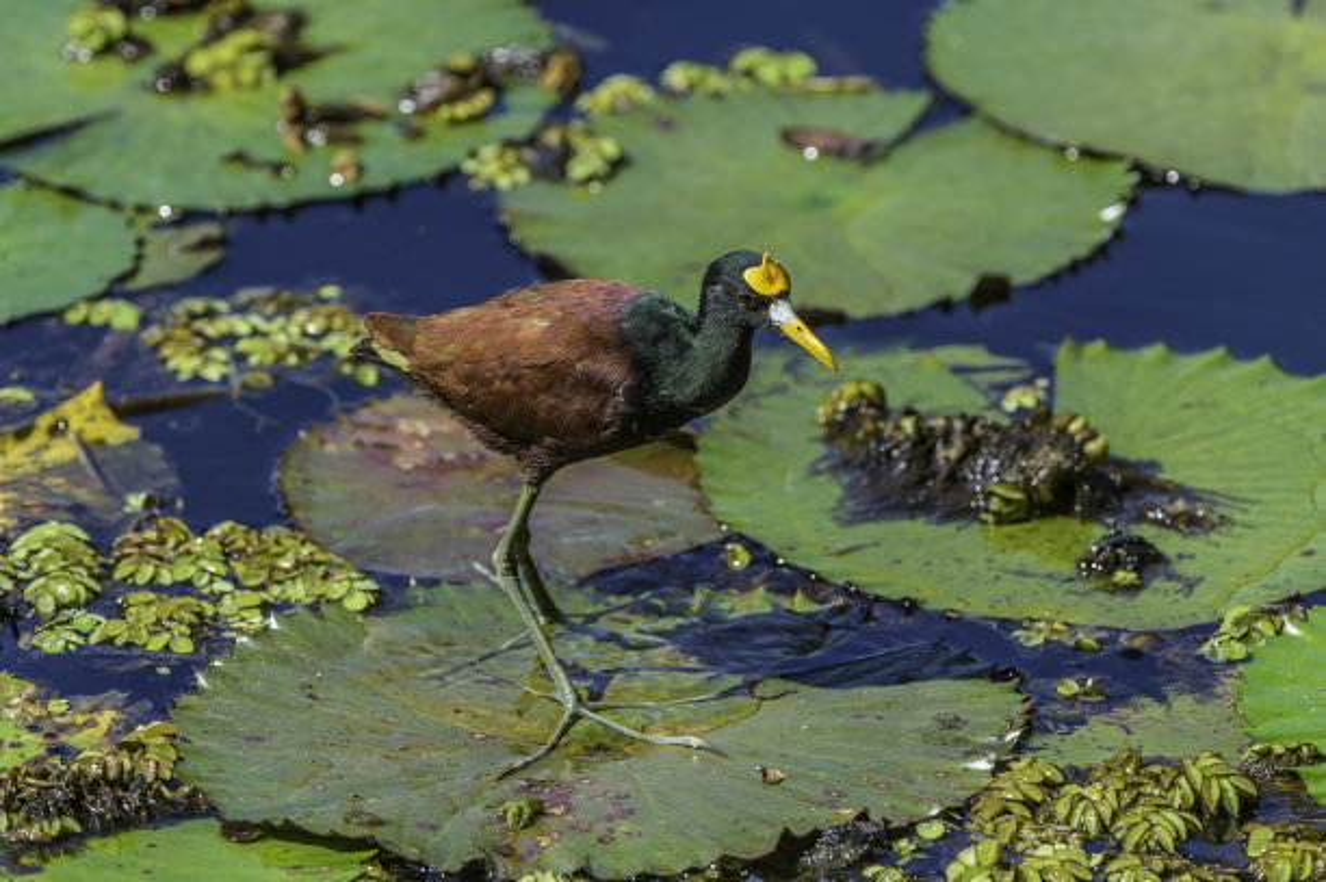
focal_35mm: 350
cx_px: 663
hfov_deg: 5.9
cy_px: 441
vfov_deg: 3.9
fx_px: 12881
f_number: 7.1
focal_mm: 350
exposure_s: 1/640
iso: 400
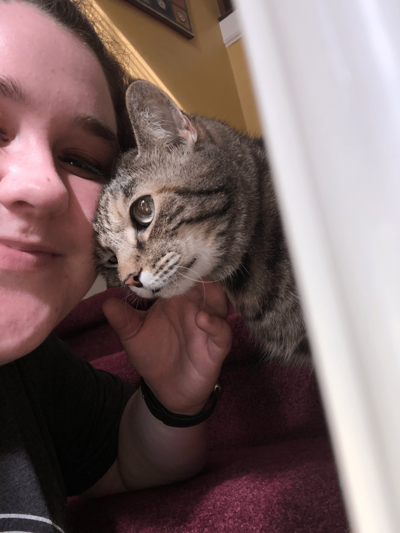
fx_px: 492
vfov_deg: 56.8
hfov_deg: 44.2
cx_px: 200
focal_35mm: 32
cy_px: 266
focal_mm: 2.87
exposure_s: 1/30
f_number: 2.2
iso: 25
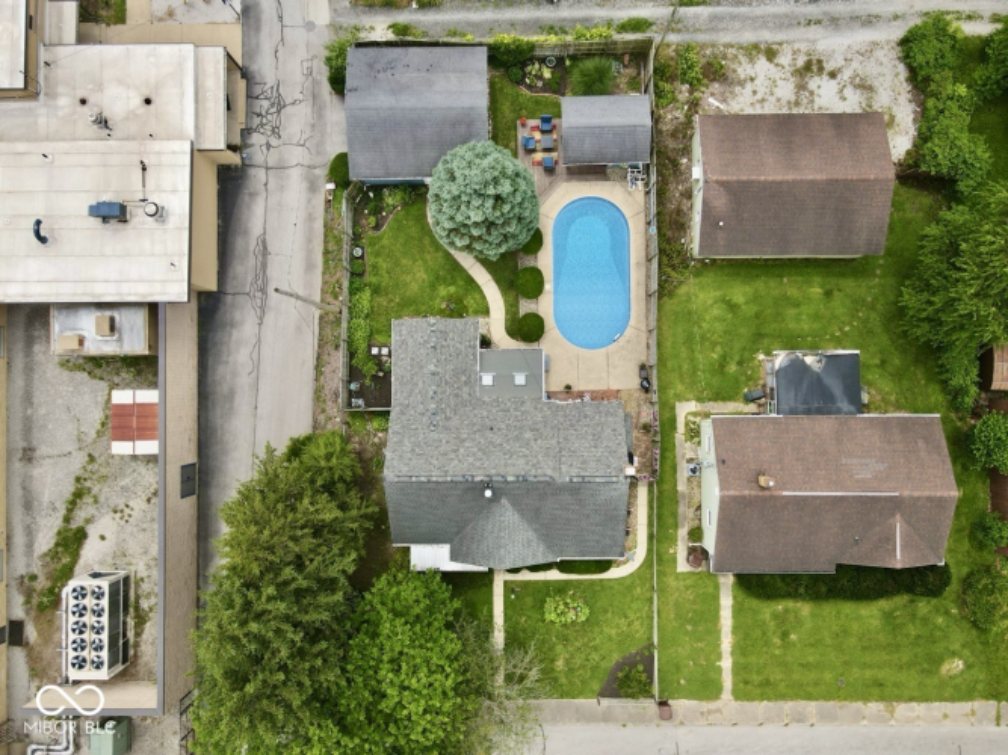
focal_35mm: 24
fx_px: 699
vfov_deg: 56.8
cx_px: 504
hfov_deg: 71.6
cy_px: 378
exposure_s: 1/500
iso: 100
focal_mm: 4.5
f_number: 2.8
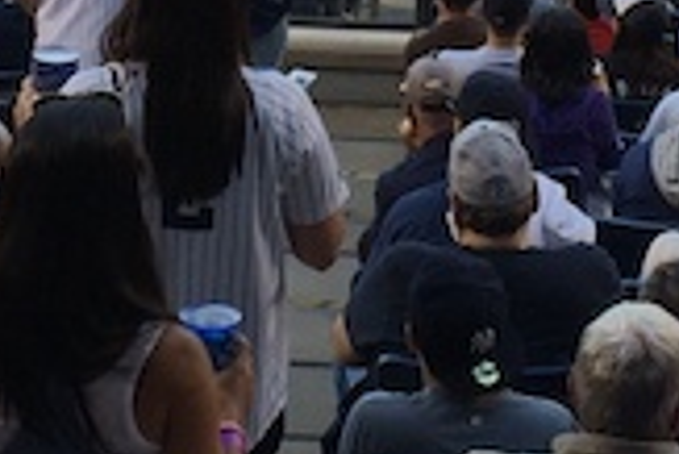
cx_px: 246
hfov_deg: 11.9
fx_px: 3247
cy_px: -452
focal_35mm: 172
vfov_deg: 7.7
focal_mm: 4.12
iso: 32
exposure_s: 1/156
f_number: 2.2
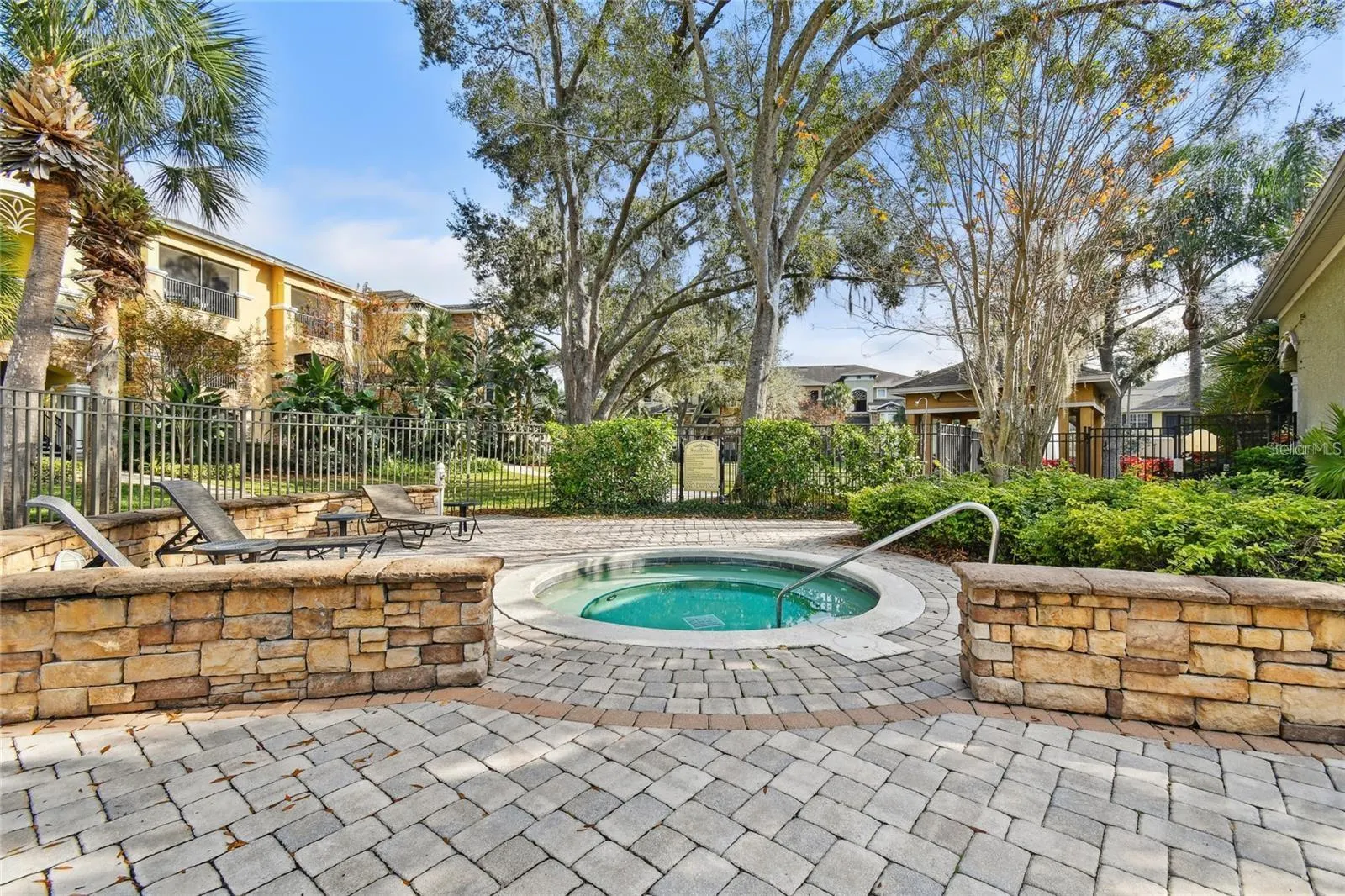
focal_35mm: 15
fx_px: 560
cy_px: 448
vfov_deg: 77.3
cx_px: 672
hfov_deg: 100.4
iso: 100
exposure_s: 1/160
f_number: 7.1
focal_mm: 10
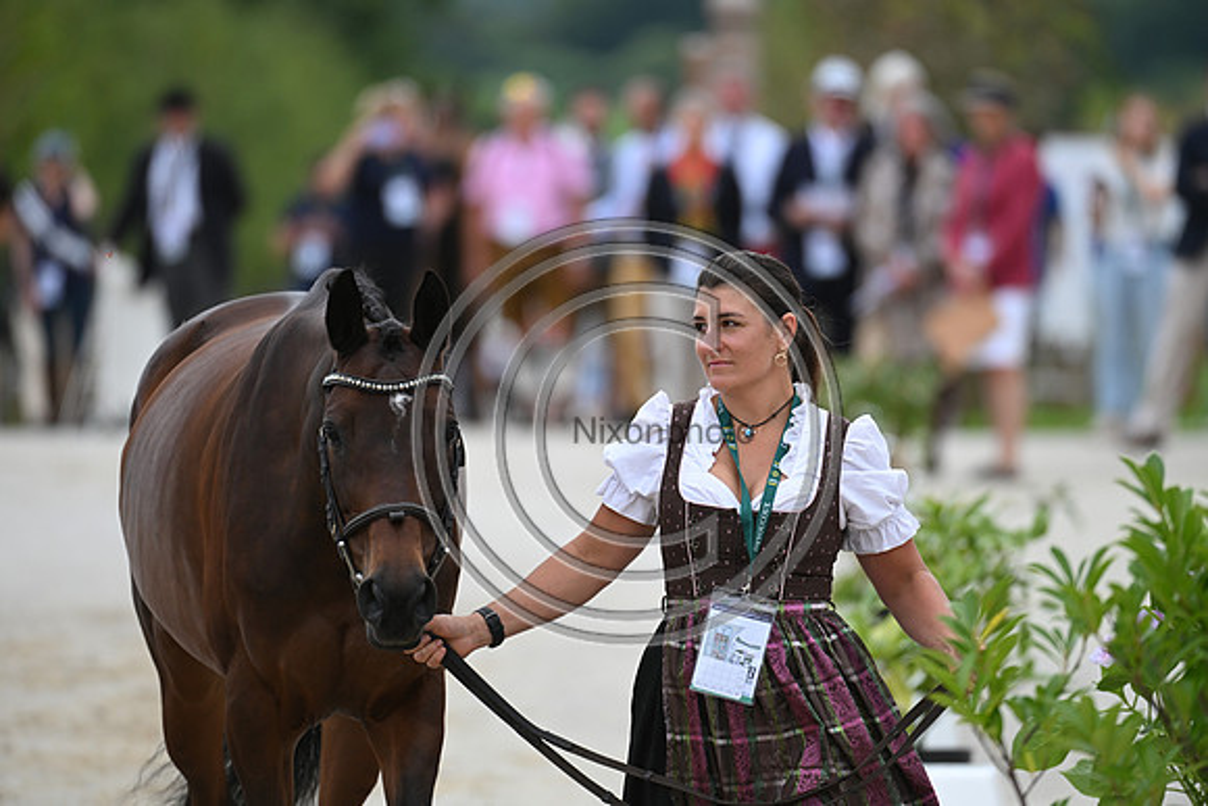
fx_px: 13425
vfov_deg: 3.4
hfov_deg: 5.2
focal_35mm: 400
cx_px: 604
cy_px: 403
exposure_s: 1/1600
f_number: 5.6
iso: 500
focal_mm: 400
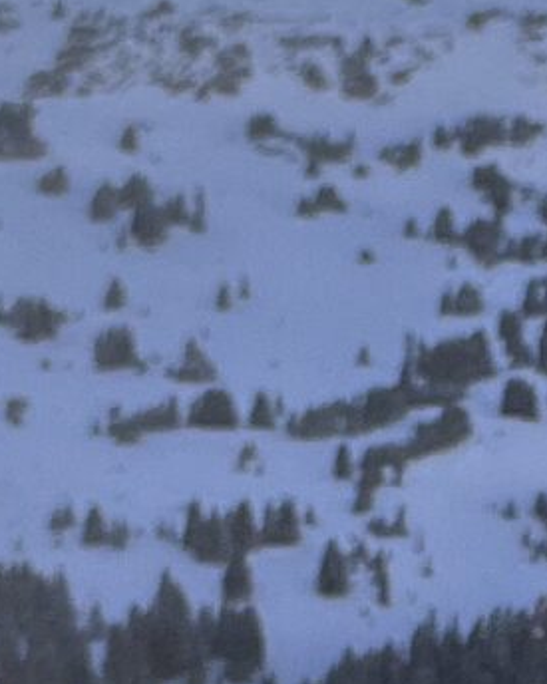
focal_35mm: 167
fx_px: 3381
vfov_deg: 11.1
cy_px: 1028
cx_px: 911
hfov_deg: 8.9
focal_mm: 2.71
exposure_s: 1/501
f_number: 2.2
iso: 32
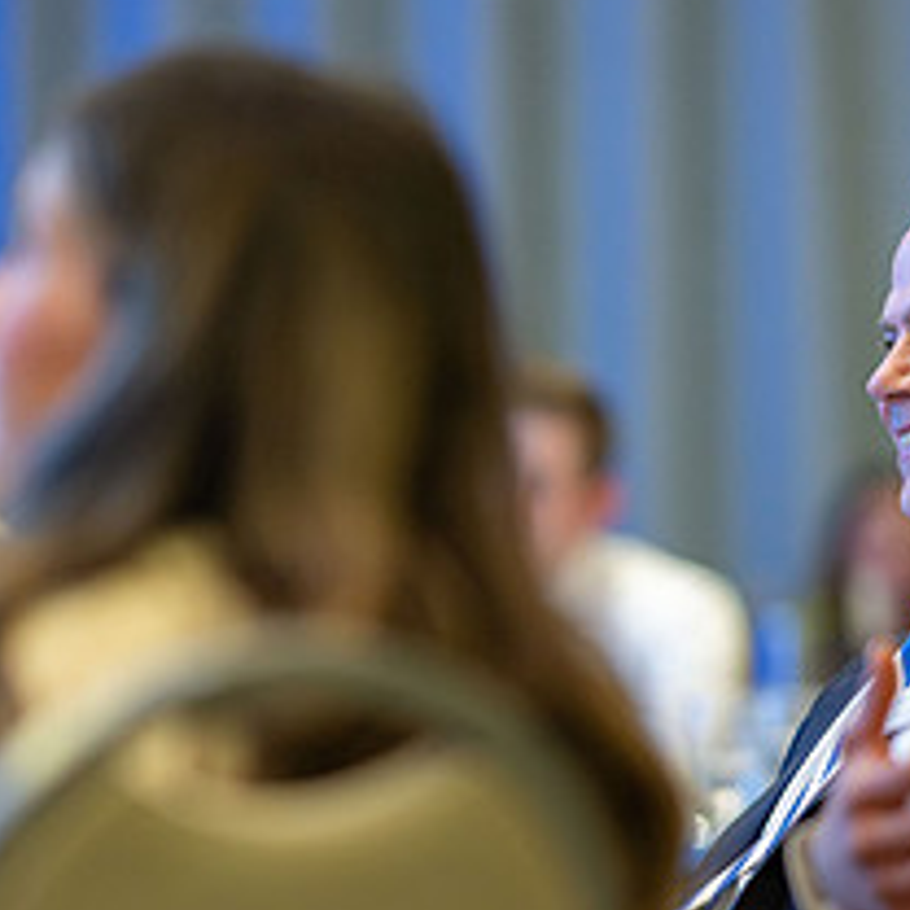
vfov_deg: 7.0
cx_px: 385
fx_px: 7406
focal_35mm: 249
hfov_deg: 7.0
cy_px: 707
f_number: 1.4
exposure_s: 1/400
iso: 3200
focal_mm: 105
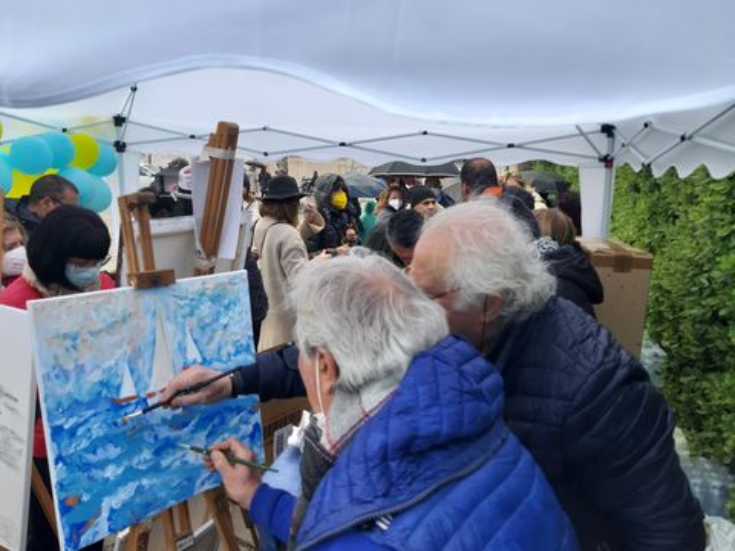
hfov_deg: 65.3
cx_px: 368
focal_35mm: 27
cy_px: 276
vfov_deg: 51.4
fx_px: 573
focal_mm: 3.93
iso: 40
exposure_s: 1/259
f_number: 1.7
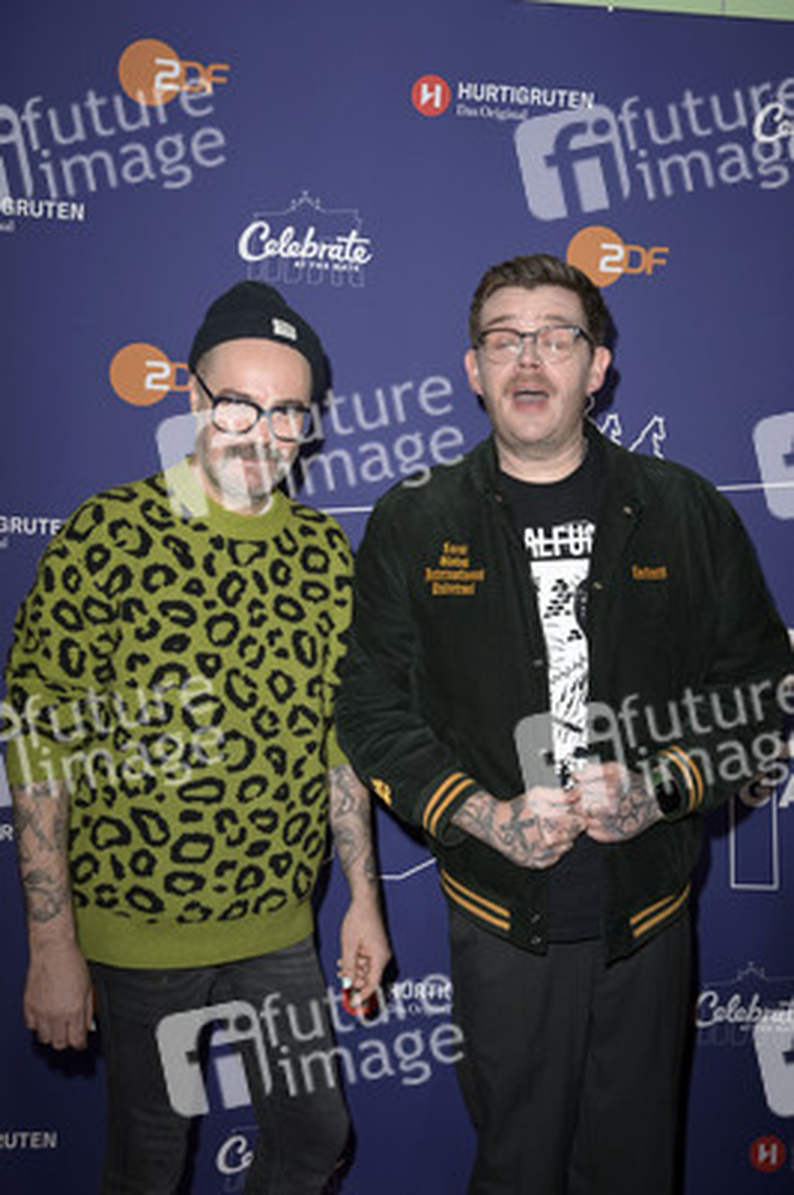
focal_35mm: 48
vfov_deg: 41.1
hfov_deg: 28.0
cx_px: 397
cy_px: 598
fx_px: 1591
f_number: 5.6
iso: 500
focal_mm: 48
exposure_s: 1/200
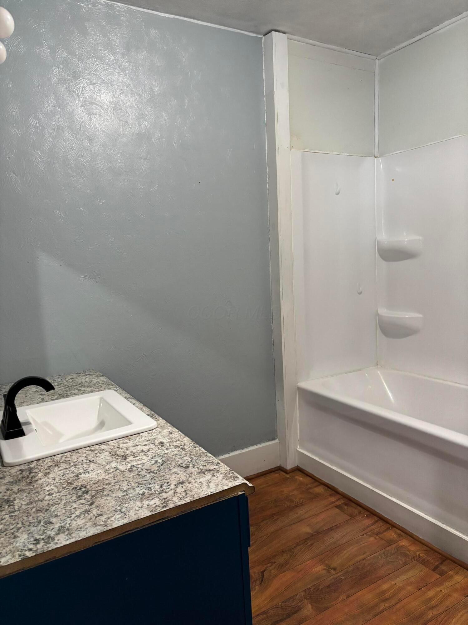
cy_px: 312
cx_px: 234
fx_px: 469
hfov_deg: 53.1
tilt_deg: -7.3
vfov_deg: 67.3
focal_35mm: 26
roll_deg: +2.8
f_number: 1.6
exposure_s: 1/60
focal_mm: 5.96
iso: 320
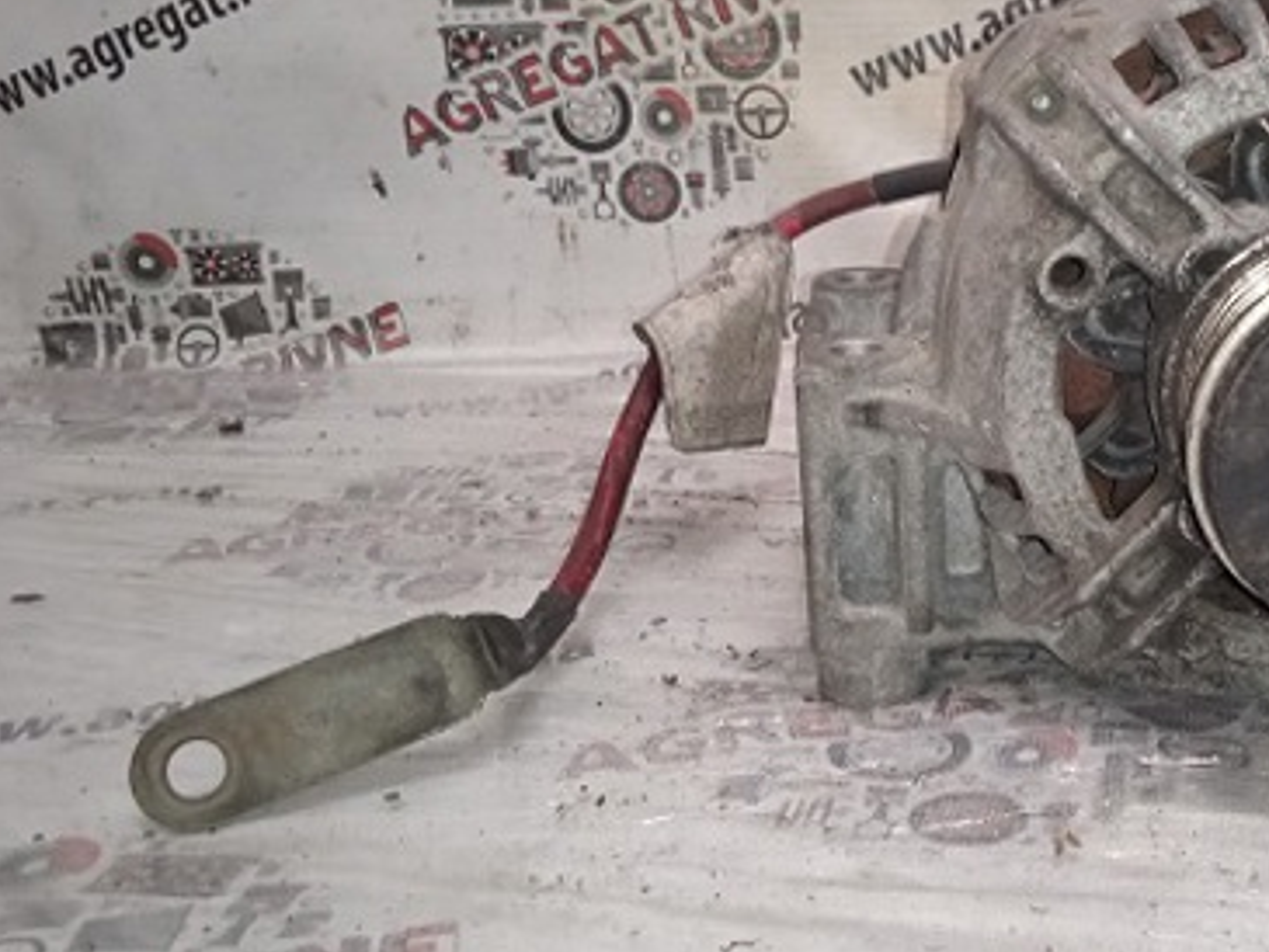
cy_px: 380
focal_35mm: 49
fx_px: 1797
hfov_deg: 36.9
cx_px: 1092
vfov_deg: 29.6
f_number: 2.2
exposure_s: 1/25
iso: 554
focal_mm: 3.43
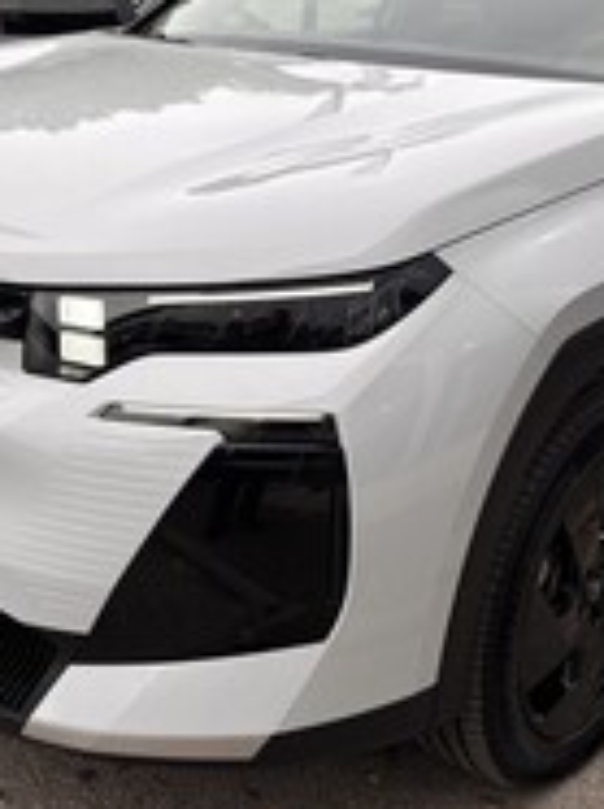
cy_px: 409
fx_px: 1306
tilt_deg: -20.2
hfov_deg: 26.0
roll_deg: -4.3
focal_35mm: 56
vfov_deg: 34.4
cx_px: 339
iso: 50
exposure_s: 1/693
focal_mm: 5.96
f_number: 1.6
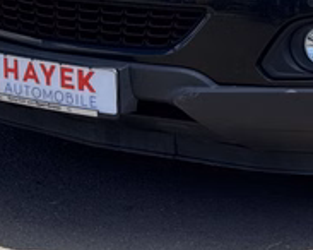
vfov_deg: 9.2
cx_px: 373
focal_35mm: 164
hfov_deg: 11.5
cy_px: -103
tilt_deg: -9.3
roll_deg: +0.6
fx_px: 1518
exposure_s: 1/2331
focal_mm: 6.76
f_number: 1.78
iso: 64
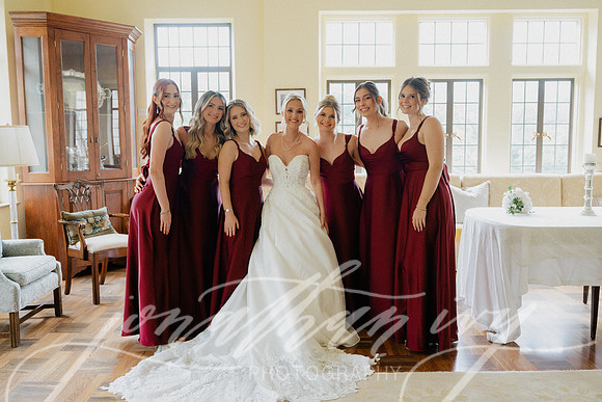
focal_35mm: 33
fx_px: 545
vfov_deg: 40.5
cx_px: 304
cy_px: 201
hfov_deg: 57.8
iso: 2000
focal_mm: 32
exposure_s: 1/250
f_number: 3.5
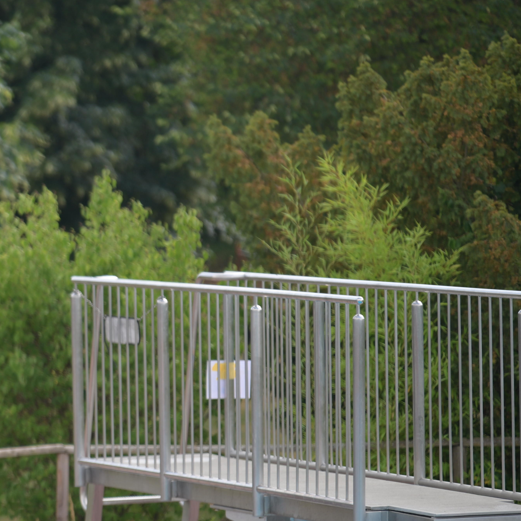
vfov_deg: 5.9
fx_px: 5023
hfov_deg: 5.9
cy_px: 212
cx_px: -11
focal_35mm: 295
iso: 160
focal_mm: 150
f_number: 2.8
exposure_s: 1/400
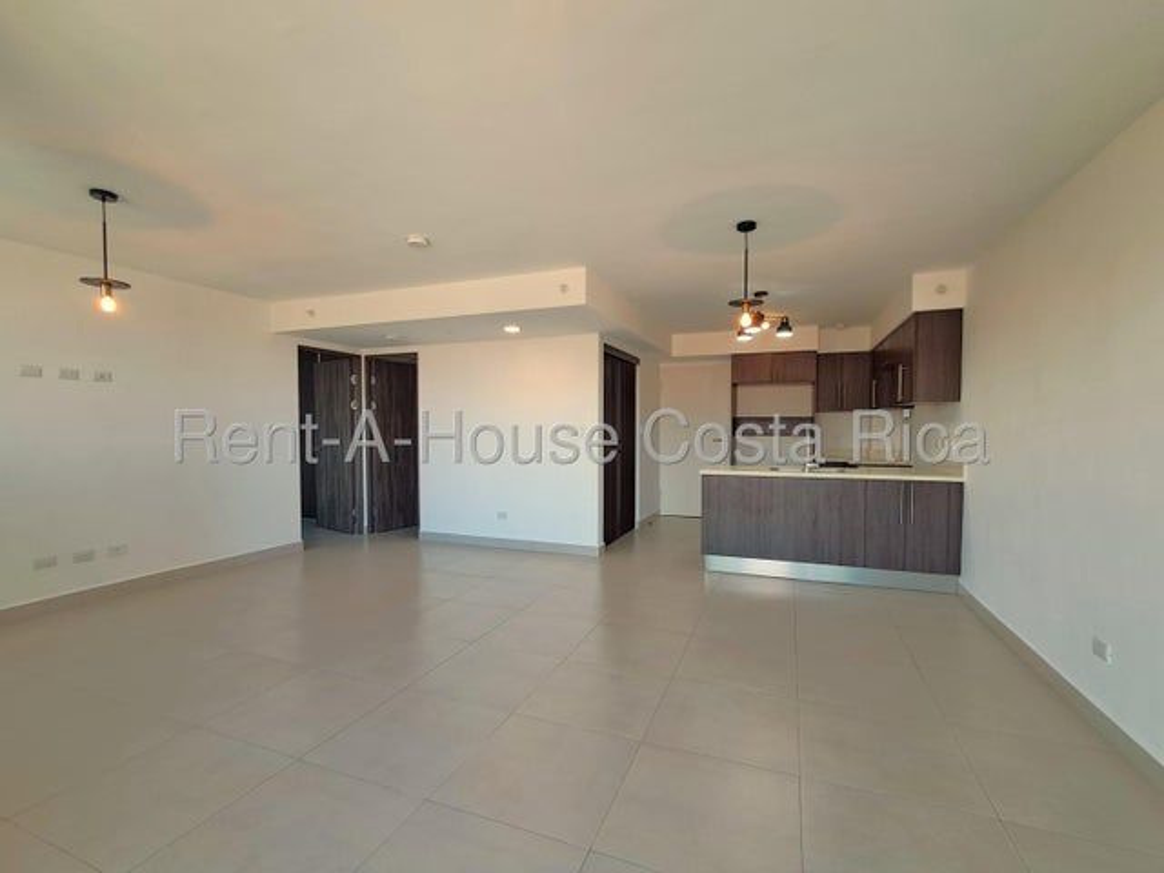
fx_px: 538
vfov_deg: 78.1
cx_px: 582
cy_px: 436
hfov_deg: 94.5
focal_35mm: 16
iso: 40
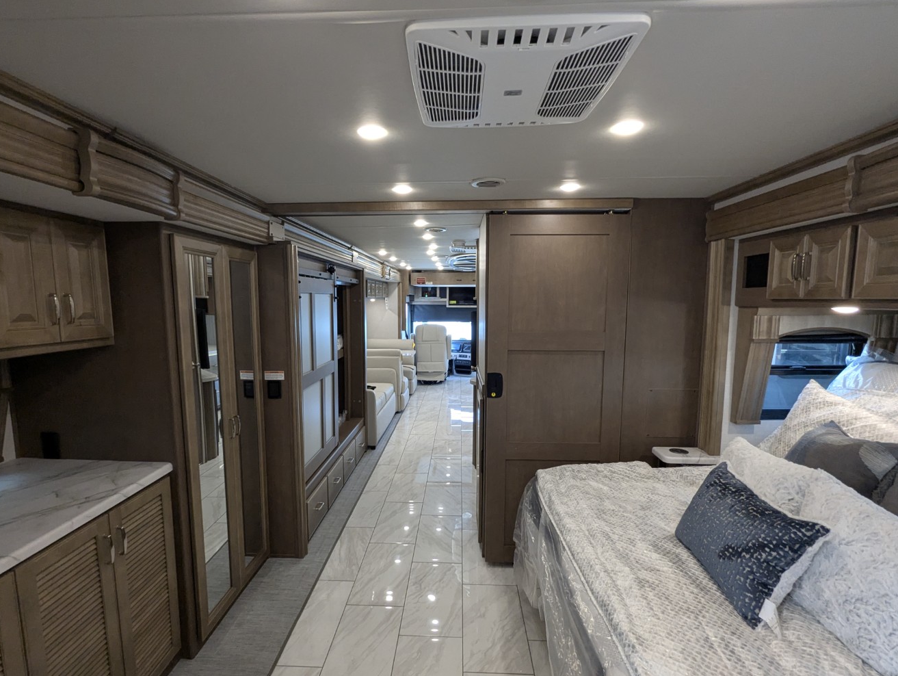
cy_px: 358
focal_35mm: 17
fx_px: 442
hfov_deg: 90.9
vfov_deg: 74.8
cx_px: 439
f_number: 2.2
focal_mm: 2.35
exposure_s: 1/108
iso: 286
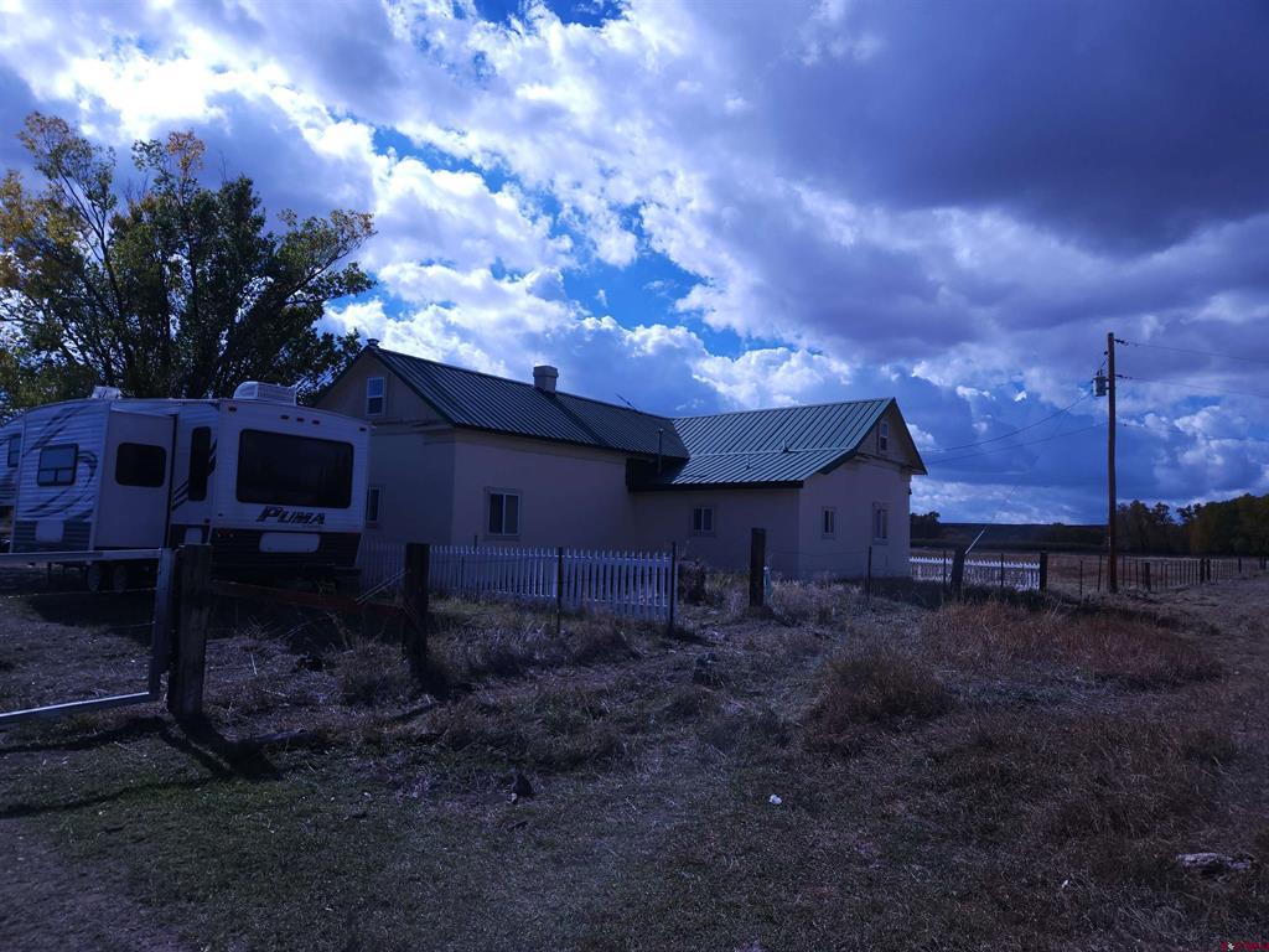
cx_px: 634
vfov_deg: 58.9
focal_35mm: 23
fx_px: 843
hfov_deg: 73.9
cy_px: 476
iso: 40
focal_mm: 5.4
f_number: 1.8
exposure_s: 1/5360
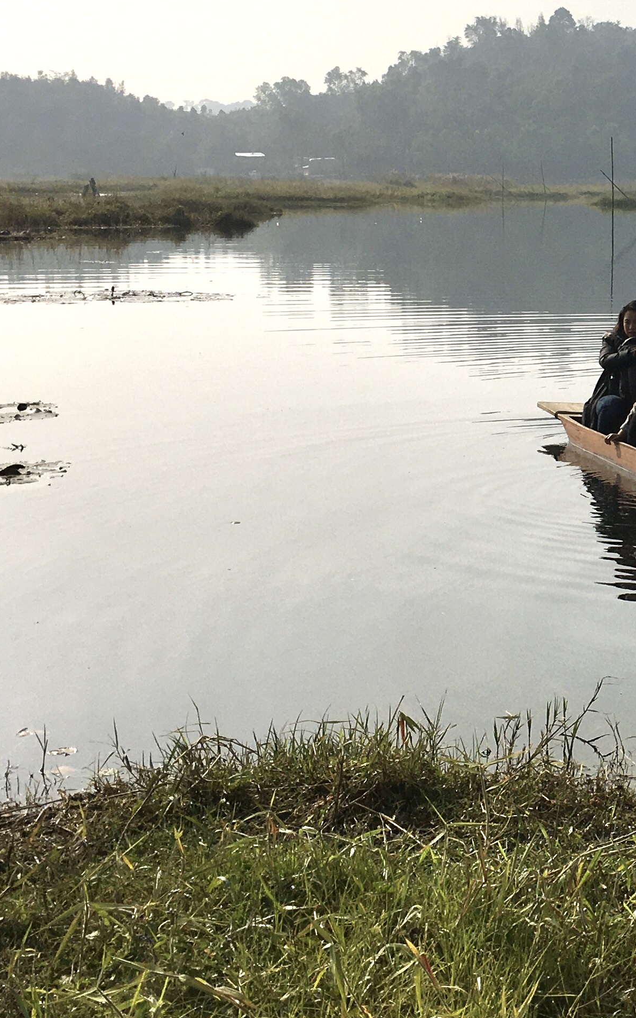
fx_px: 1803
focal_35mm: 65
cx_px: 775
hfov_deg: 18.9
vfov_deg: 31.4
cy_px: 391
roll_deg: -1.8
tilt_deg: -7.0
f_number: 2.2
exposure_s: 1/4525
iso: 25
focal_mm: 4.15
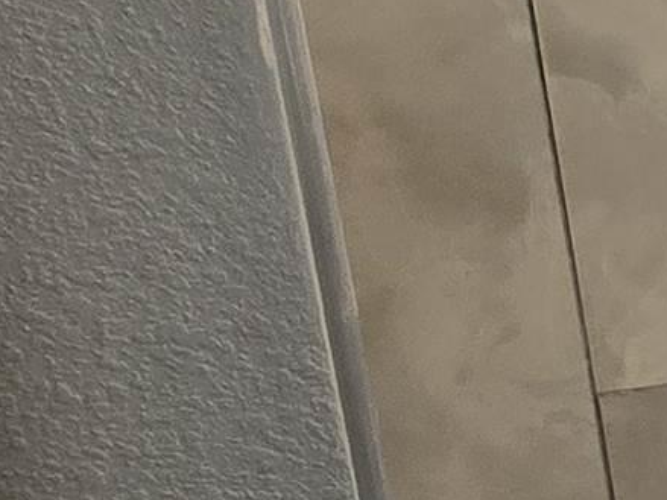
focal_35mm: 91
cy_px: 444
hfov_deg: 14.0
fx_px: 1753
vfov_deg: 16.0
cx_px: 1647
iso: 64
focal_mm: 2.2
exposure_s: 1/60
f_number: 2.2
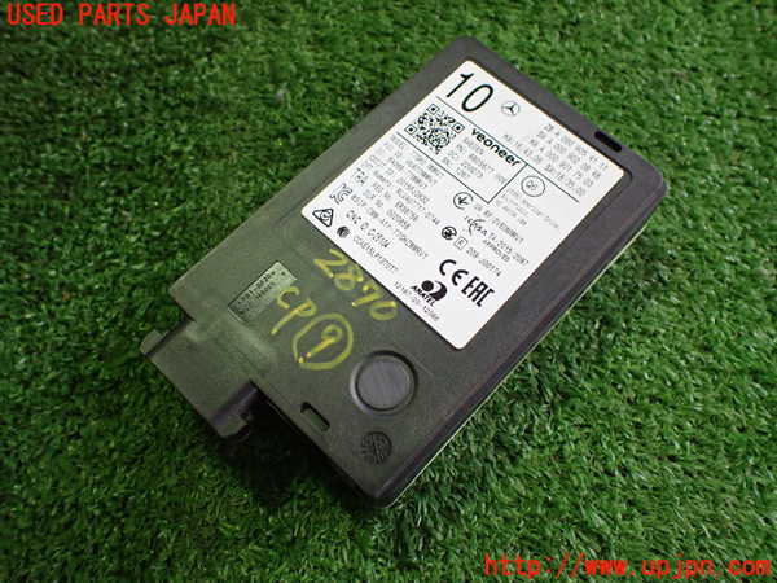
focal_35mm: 30
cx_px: 388
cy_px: 292
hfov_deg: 60.0
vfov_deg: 46.8
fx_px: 673
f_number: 2.3
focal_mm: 5.4
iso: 500
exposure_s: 1/125
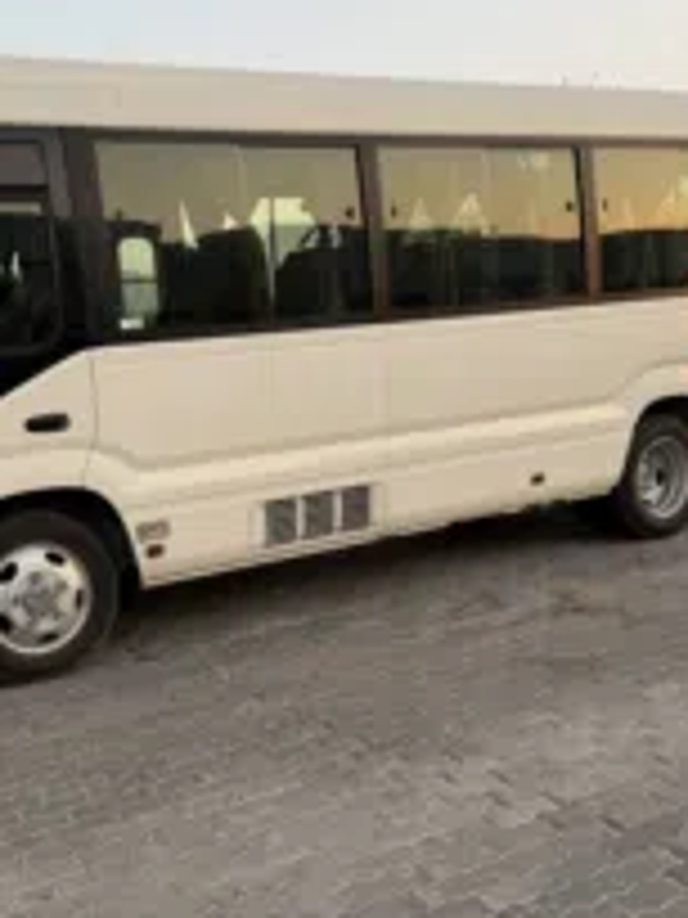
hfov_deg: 30.9
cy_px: 504
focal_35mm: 47
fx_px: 1246
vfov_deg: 40.4
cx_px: 310
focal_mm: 6.76
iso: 80
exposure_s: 1/539
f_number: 1.78
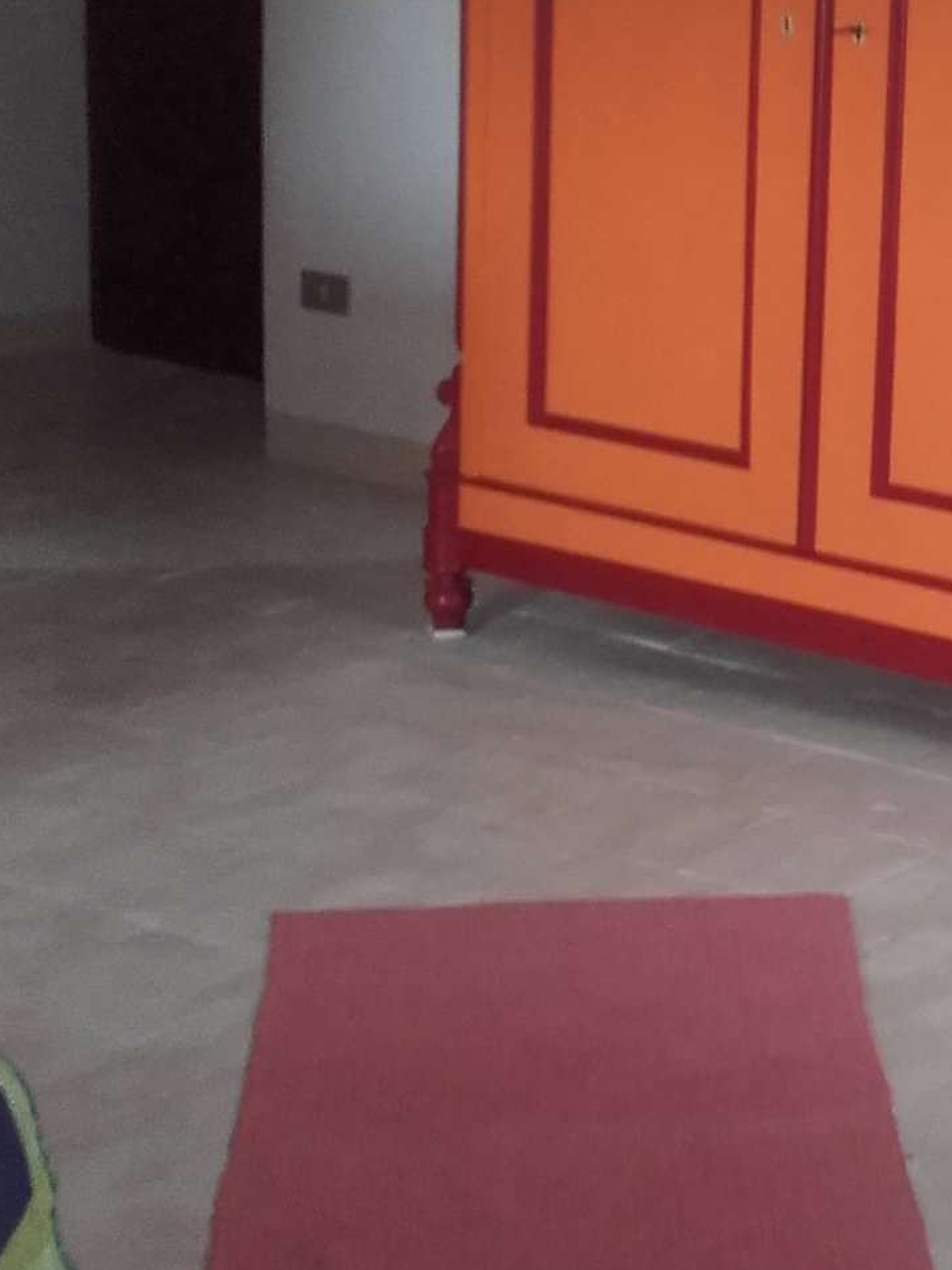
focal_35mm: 84
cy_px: 411
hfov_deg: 16.6
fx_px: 3082
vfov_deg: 23.2
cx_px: 1243
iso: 110
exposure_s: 1/15
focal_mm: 3.31
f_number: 2.2
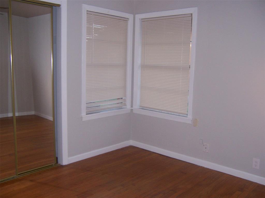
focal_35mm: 33
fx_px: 253
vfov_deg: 42.9
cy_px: 99
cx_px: 132
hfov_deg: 55.4
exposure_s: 1/60
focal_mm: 5.5
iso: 140
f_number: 2.8
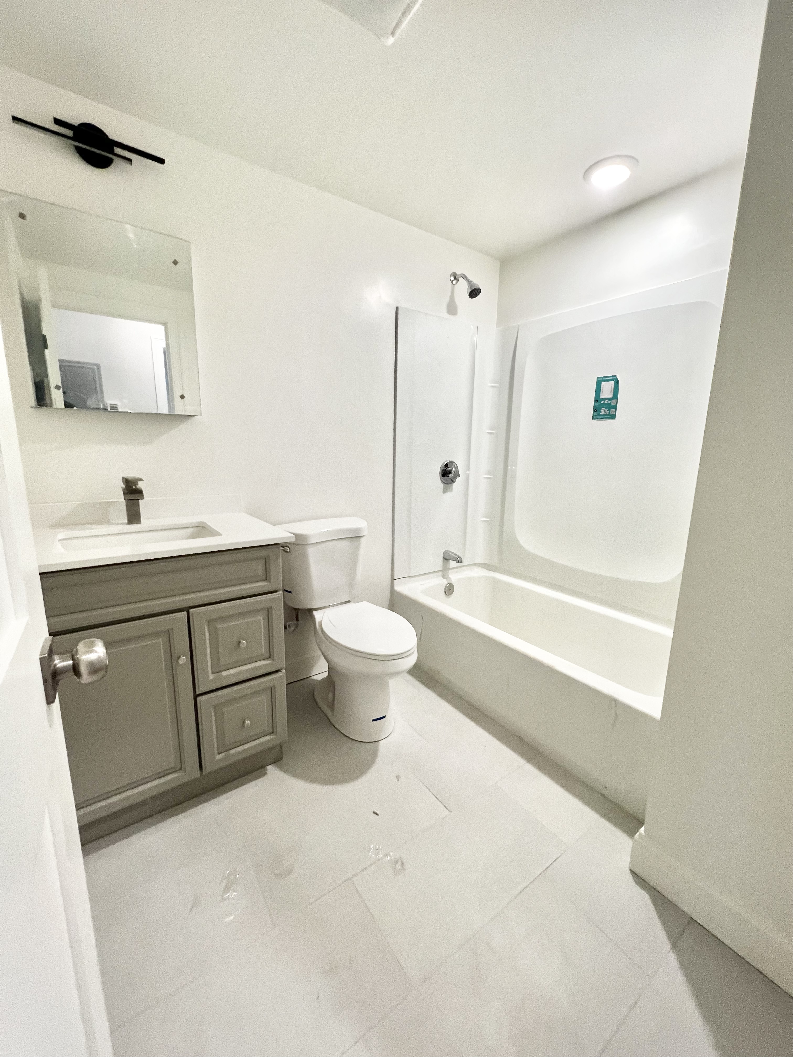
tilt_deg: -10.4
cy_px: 528
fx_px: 397
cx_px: 396
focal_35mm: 13
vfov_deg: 106.2
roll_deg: -2.0
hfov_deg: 89.9
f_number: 1.8
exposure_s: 1/120
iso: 200
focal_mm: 1.57
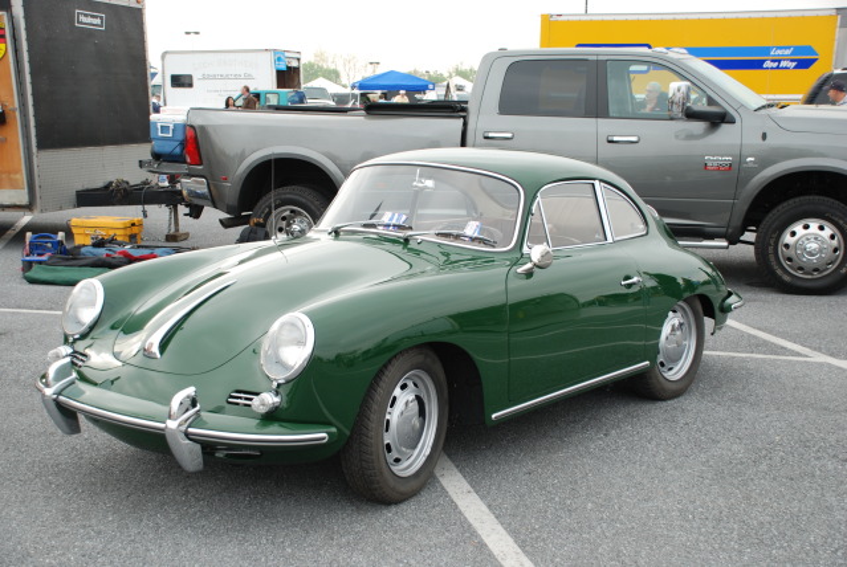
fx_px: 1131
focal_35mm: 48
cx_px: 424
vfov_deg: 28.2
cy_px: 284
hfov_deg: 41.1
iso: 100
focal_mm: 32
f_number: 4.5
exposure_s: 1/80
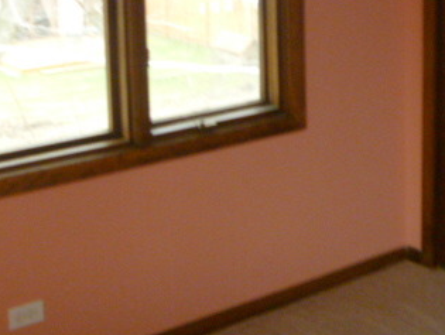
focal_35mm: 71
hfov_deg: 26.7
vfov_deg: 20.1
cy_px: 3
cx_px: 379
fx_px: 914
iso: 400
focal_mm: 6.3
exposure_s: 1/30
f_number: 3.5
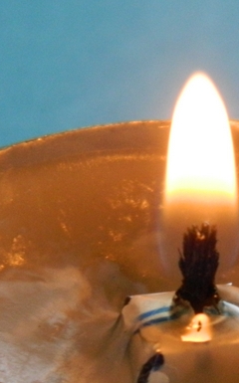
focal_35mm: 364
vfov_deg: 5.8
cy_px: 350
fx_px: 3801
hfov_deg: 3.6
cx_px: 199
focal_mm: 23.2
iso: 320
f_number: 4.7
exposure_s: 1/80
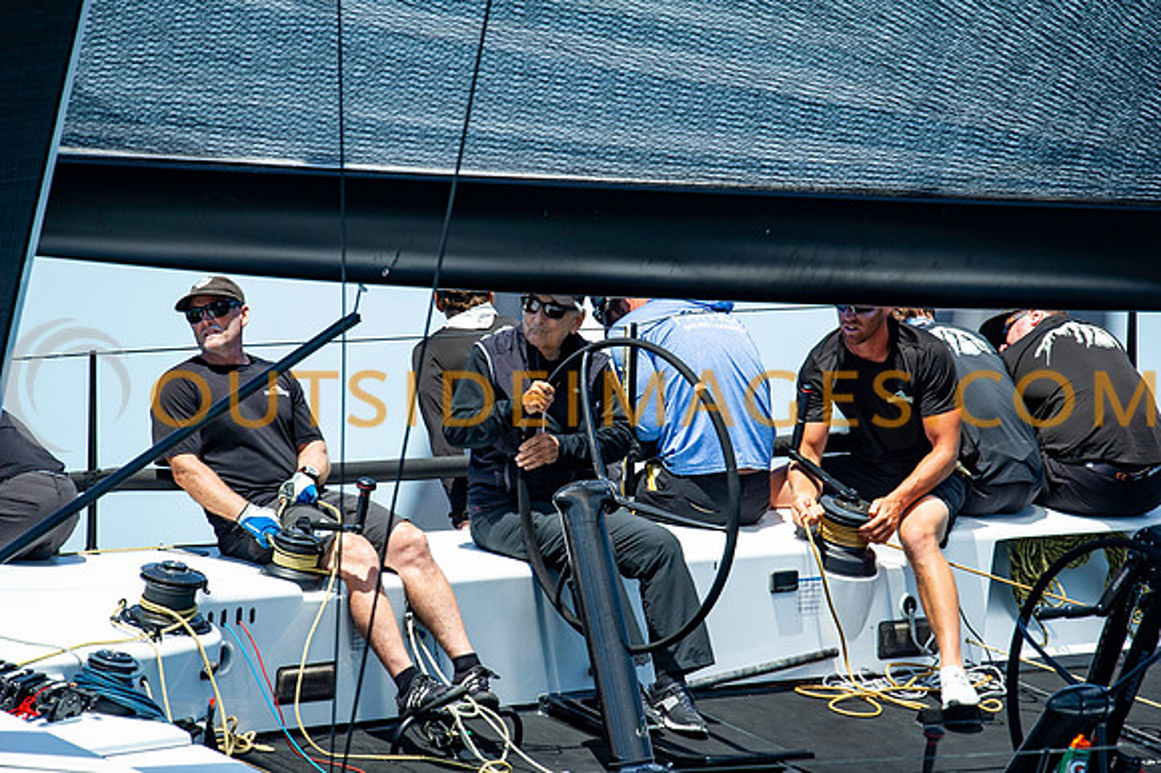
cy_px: 386
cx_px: 580
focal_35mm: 600
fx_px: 19338
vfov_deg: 2.3
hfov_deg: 3.4
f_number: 5
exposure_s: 1/2000
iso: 400
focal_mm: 600
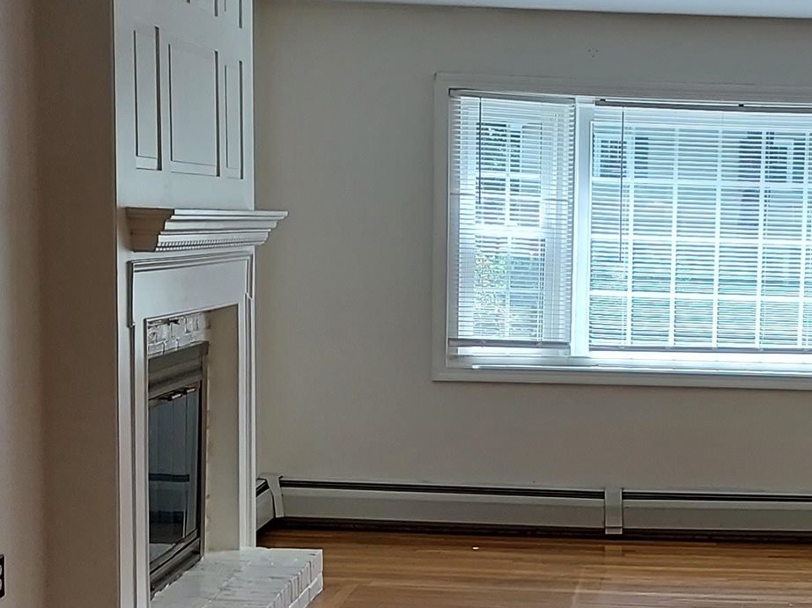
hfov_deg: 24.0
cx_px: 676
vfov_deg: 18.2
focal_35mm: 80
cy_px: 504
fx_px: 1876
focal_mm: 4.6
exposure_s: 1/60
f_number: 1.8
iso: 40
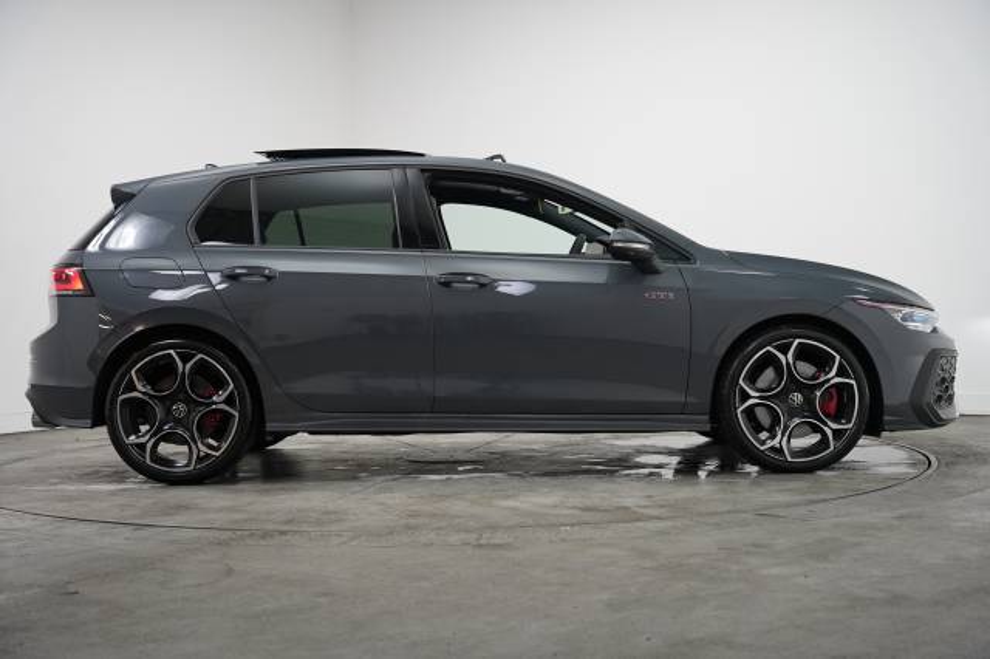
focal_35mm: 46
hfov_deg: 43.0
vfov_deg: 29.4
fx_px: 1256
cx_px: 495
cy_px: 330
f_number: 4
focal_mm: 45.7
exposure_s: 1/160
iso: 1600
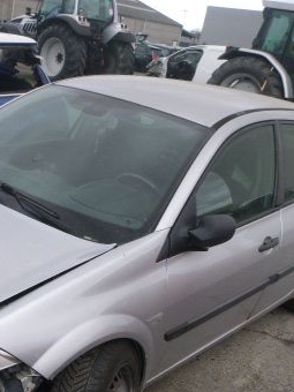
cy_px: 258
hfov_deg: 29.8
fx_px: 532
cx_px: 39
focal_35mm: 47
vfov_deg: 40.0
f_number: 3.9
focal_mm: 4.5
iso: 100
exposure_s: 1/100
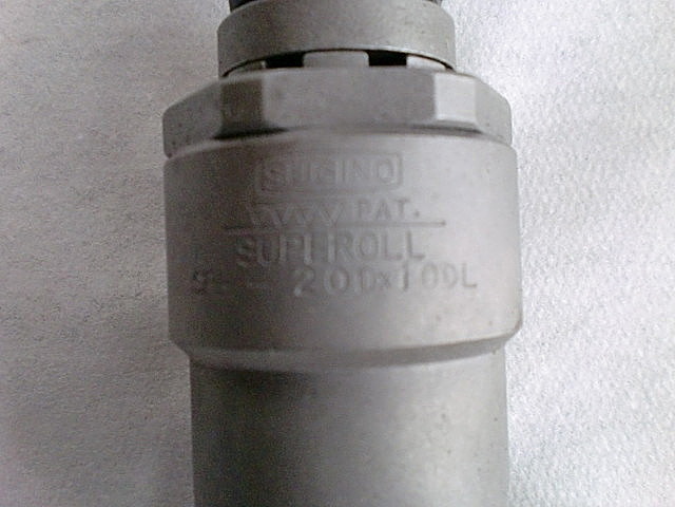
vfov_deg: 40.7
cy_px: 254
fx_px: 682
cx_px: 338
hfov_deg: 52.6
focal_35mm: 35
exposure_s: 1/60
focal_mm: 6.3
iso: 500
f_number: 3.1
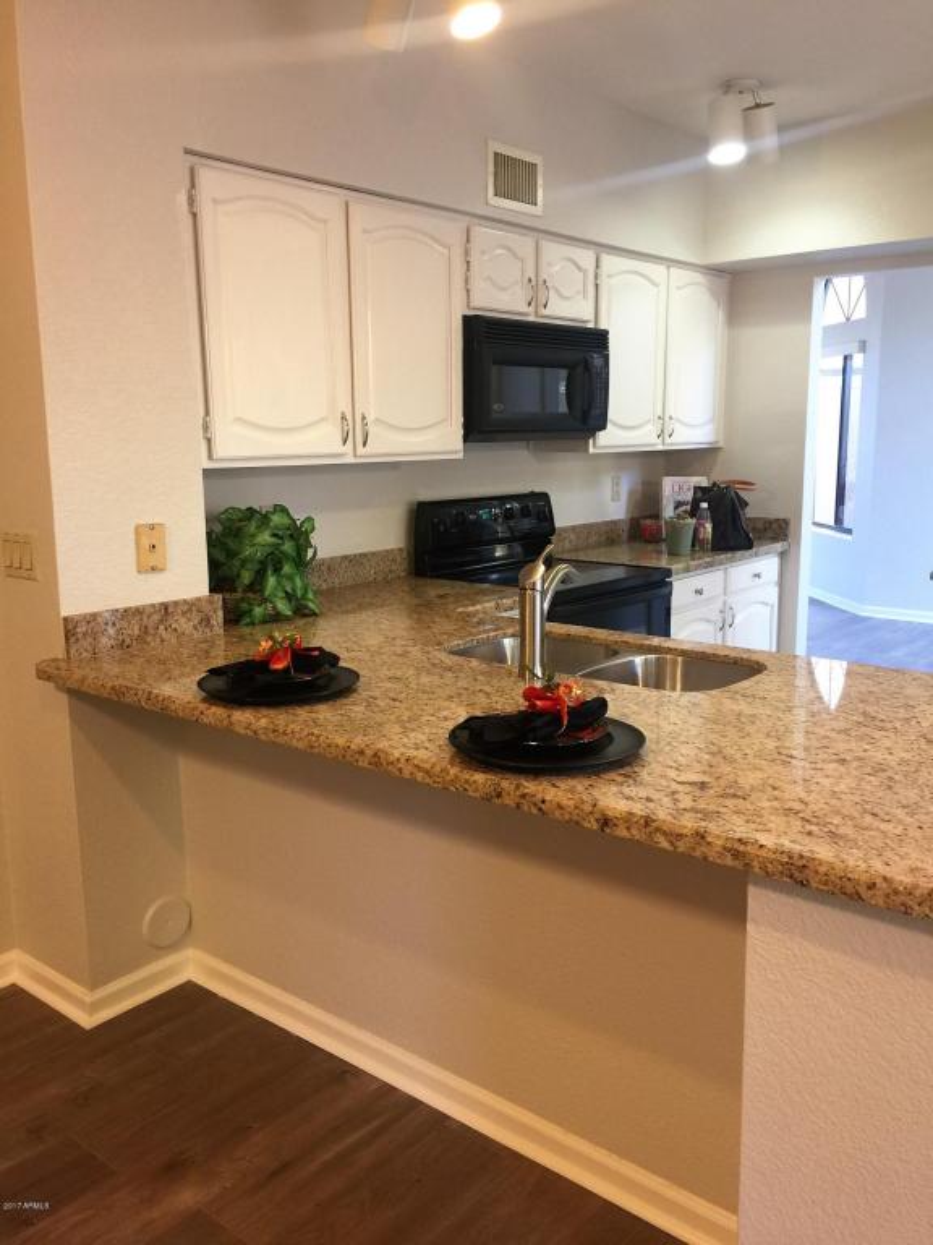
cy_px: 622
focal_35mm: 29
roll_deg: -0.3
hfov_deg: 48.2
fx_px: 1042
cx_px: 466
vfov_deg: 61.7
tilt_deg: -10.1
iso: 50
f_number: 2.2
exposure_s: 1/15
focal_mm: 4.15
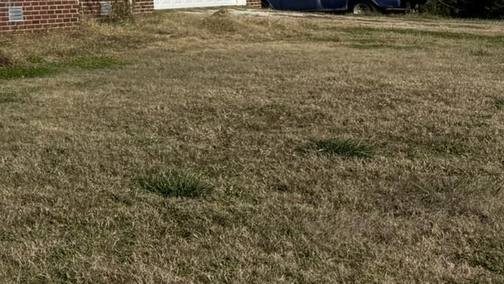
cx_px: -267
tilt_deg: +9.5
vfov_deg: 13.2
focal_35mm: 84
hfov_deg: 21.1
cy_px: -202
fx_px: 1123
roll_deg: +1.4
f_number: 1.78
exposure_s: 1/7937
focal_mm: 6.76
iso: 80
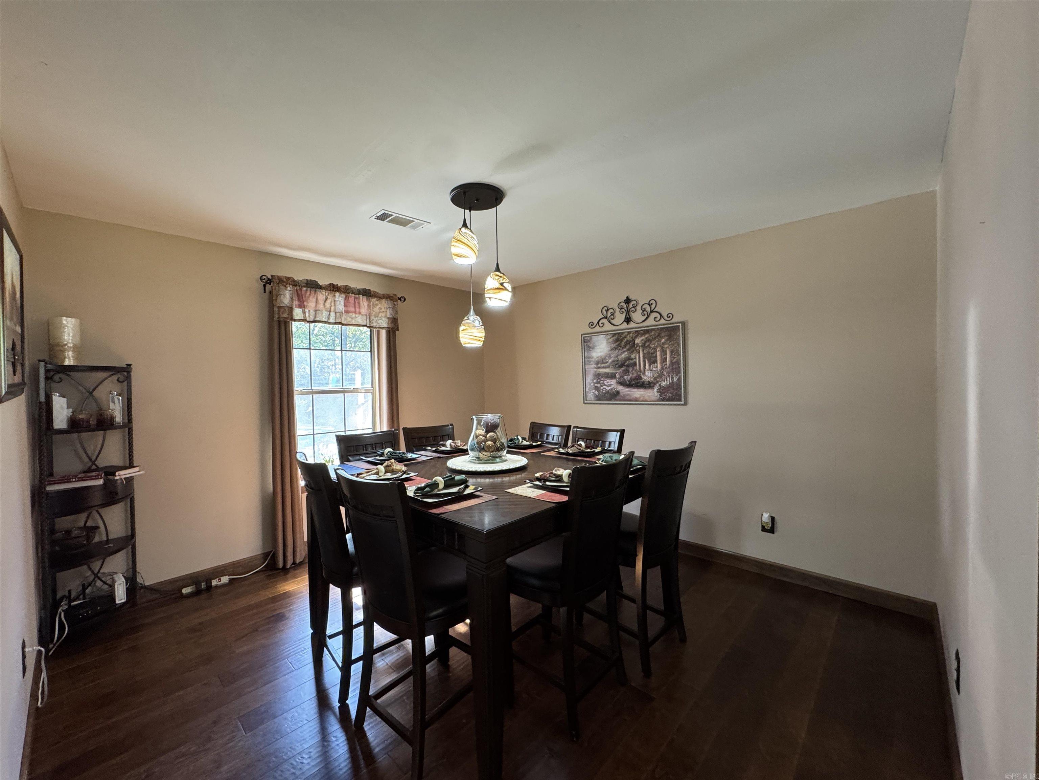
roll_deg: +1.2
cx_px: 520
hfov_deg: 102.1
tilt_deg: -1.0
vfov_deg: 85.7
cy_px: 390
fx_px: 420
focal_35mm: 14
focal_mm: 2.22
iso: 250
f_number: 2.2
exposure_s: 1/60
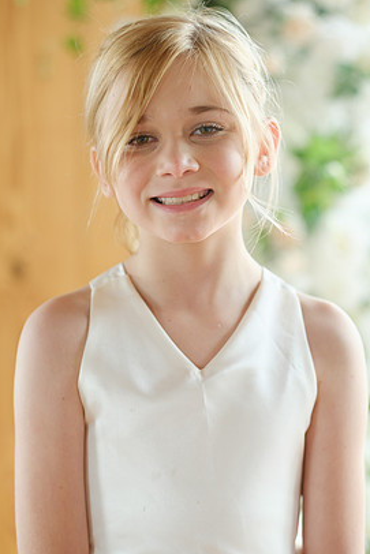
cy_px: 295
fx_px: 1432
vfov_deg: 21.9
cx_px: 193
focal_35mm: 93
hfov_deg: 14.7
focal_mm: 56
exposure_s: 1/100
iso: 500
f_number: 1.8
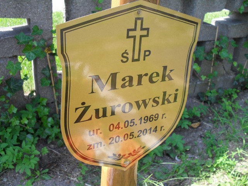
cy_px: 93
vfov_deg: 40.7
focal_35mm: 35
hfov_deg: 52.6
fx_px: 251
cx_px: 124
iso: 100
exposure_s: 1/250
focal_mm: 6.3
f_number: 3.2
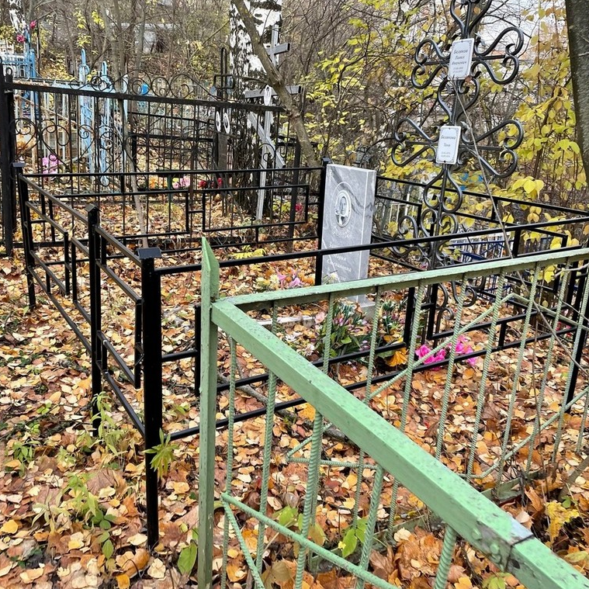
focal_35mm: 31
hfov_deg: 52.4
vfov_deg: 52.5
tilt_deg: -7.3
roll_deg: -1.0
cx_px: 263
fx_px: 597
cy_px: 293
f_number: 1.6
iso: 40
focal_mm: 4.2
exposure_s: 1/121
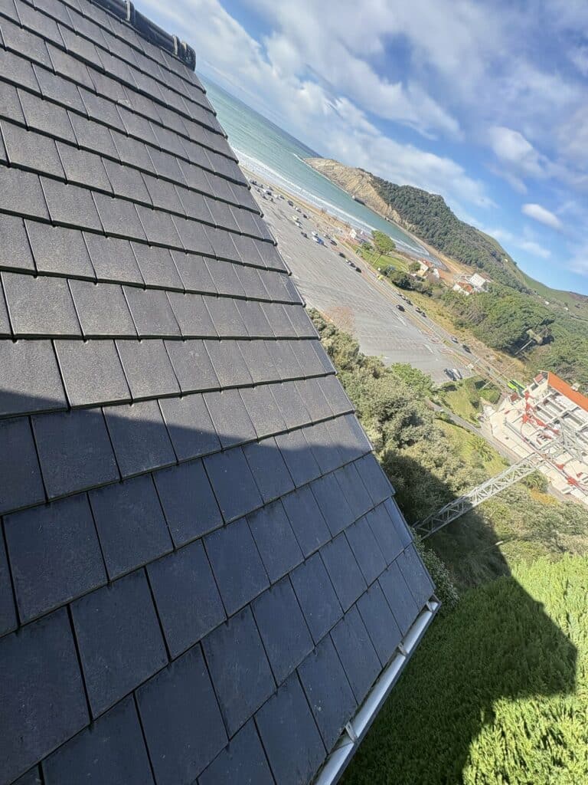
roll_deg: -35.4
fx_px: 317
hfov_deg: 85.7
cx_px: 294
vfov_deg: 102.1
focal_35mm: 14
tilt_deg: -33.9
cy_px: 392
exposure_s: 1/573
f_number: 2.2
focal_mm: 2.22
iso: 40
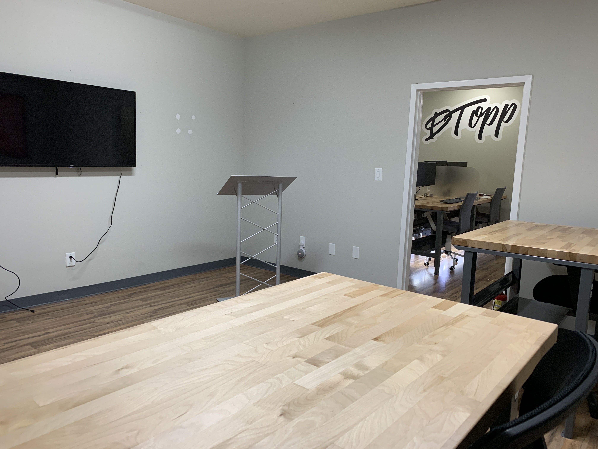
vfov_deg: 53.1
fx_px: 449
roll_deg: -1.9
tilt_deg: -7.5
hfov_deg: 67.3
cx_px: 299
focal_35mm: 26
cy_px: 224
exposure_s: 1/60
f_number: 1.8
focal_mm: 4.25
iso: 100
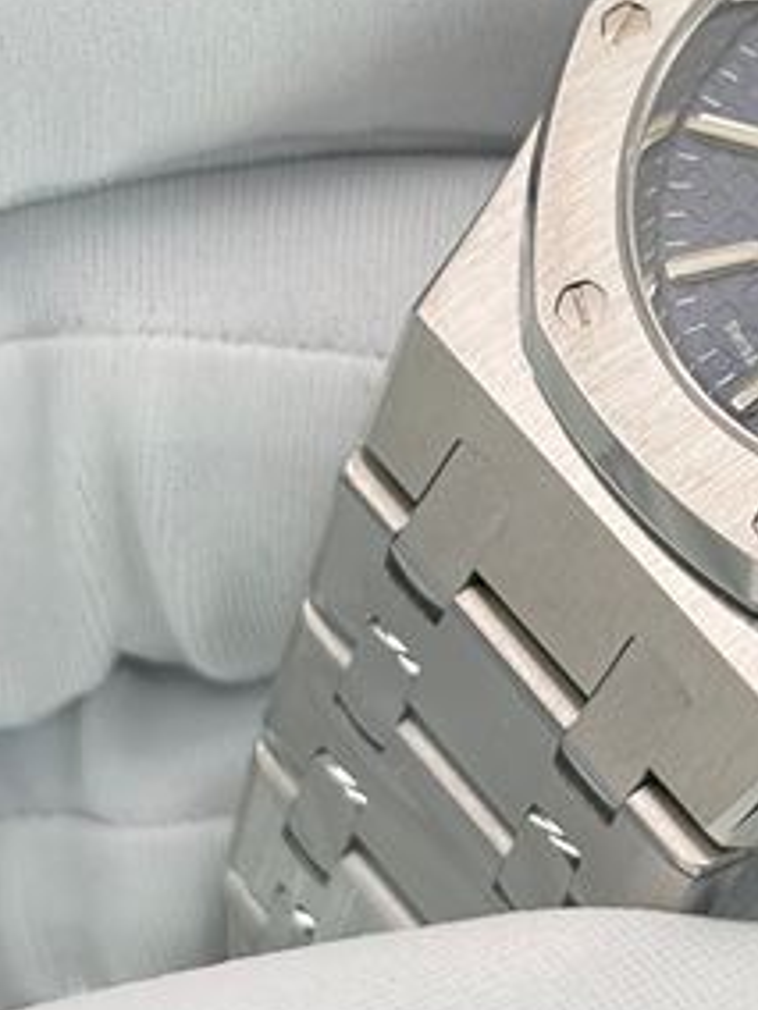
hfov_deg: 9.2
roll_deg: +6.1
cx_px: 954
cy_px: 439
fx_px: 4642
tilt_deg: -43.4
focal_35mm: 159
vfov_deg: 12.4
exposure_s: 1/630
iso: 32
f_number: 1.6
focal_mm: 5.96
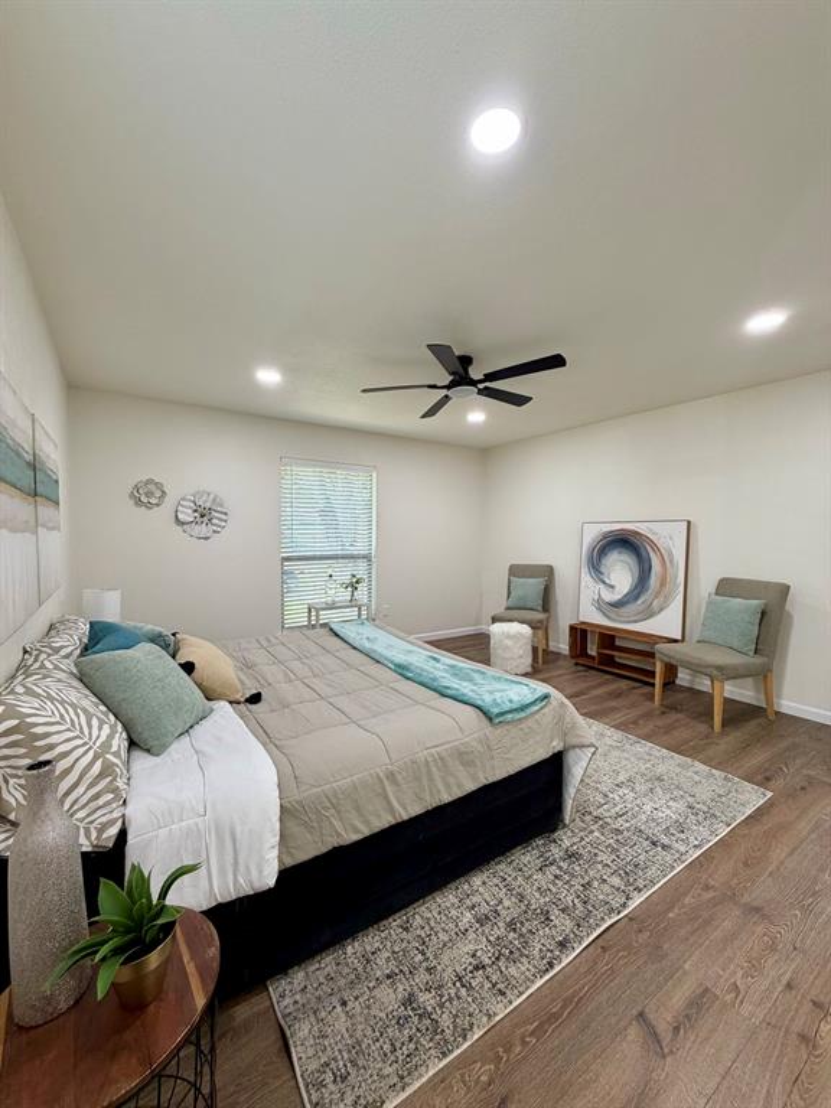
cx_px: 416
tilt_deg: -2.6
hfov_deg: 85.7
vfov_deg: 102.1
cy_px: 554
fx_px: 448
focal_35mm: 14
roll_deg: -0.6
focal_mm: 2.22
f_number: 2.2
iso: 200
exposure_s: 1/60
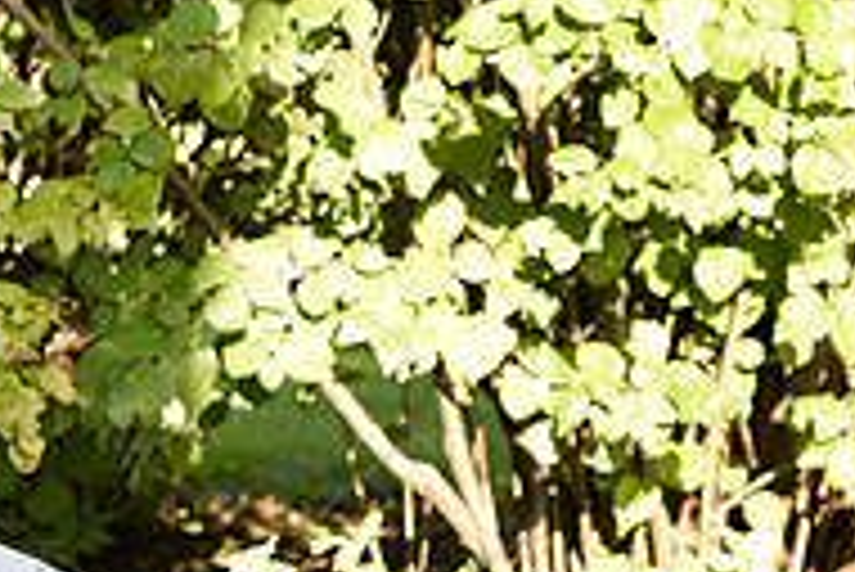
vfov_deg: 6.6
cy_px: 718
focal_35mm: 208
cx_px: -202
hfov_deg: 9.7
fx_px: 4944
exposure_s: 1/125
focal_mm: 68
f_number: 5.6
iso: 200
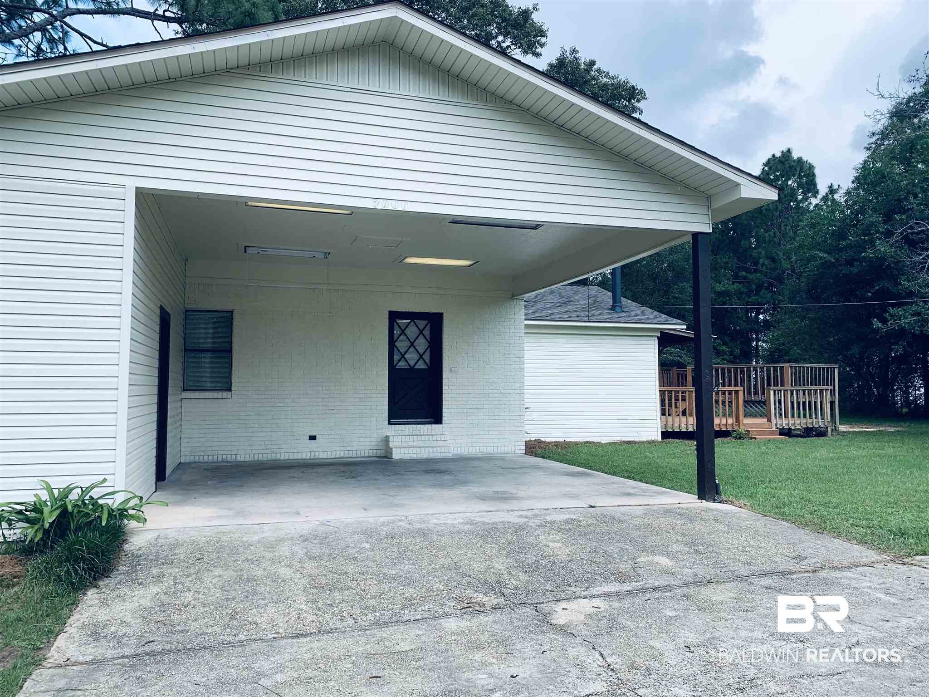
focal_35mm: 26
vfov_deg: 53.1
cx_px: 464
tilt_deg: +4.4
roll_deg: -0.1
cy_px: 348
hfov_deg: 67.3
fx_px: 698
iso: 25
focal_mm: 4.25
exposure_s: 1/687
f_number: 1.8
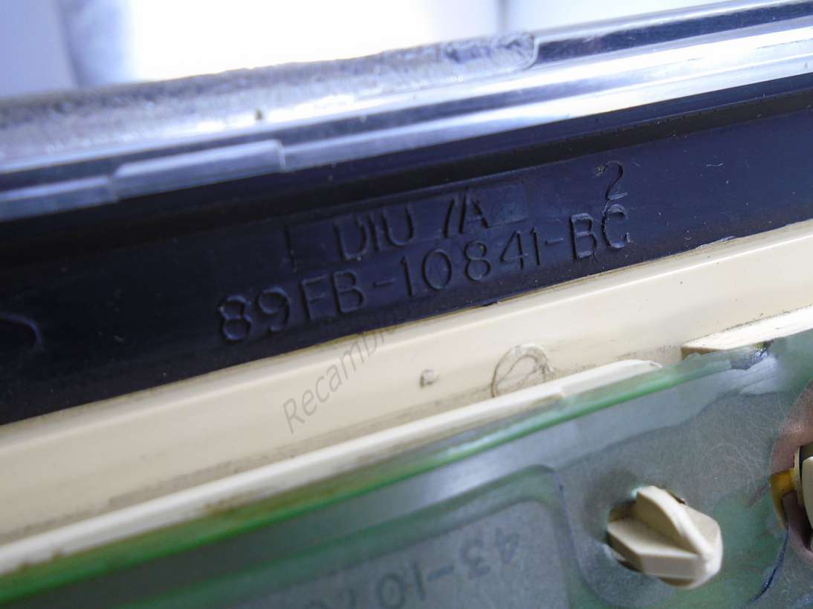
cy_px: 304
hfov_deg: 67.3
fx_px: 611
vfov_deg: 53.0
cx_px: 406
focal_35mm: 26
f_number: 3.2
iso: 100
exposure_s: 1/60
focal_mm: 4.6
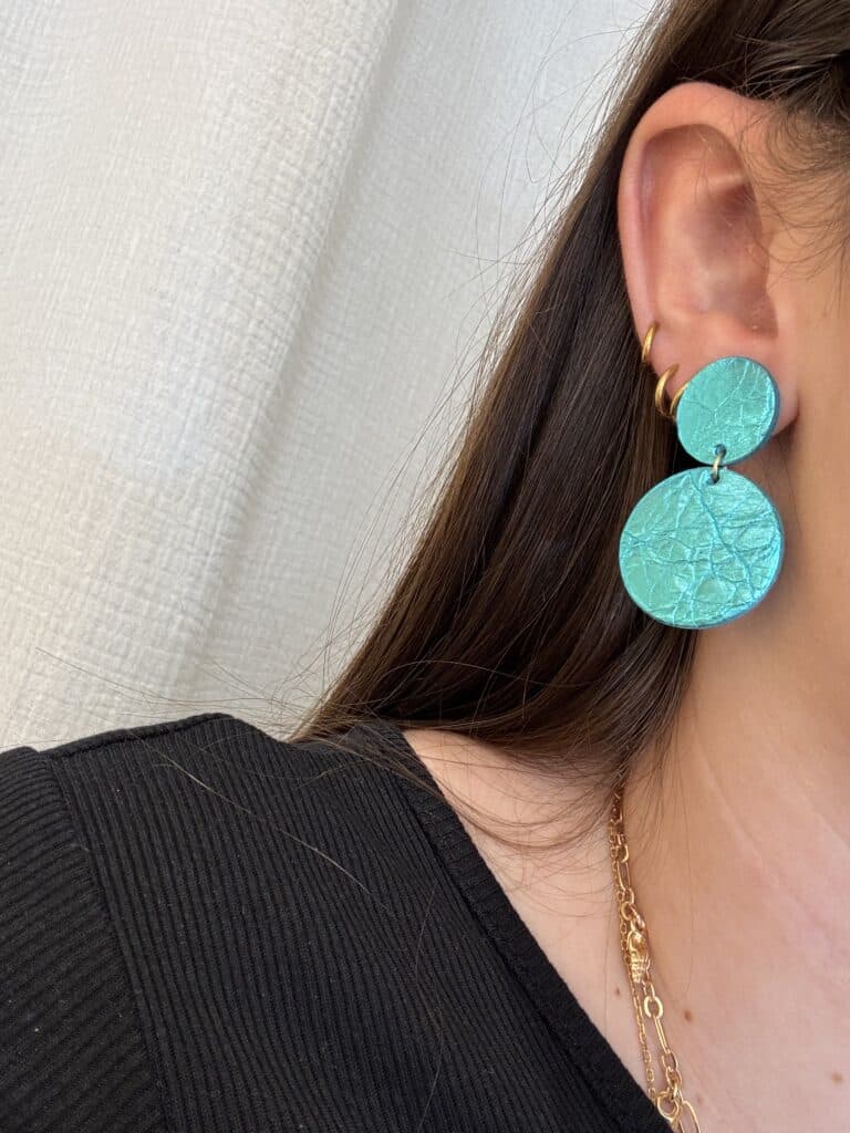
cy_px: 566
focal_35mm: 30
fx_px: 982
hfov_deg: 46.8
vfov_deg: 60.0
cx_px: 425
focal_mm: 2.69
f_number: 1.9
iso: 64
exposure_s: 1/50
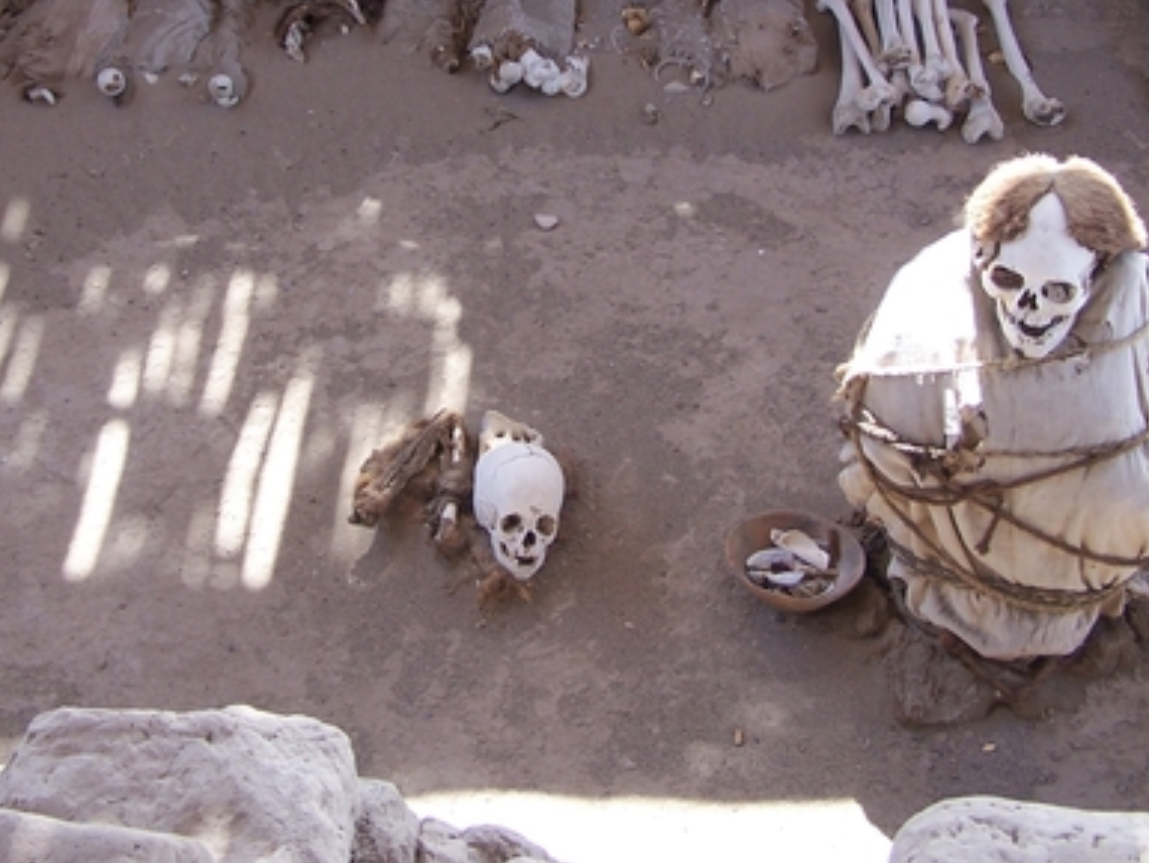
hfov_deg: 32.7
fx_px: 1960
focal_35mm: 59
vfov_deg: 24.5
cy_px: 199
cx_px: 545
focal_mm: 6.3
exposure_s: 1/100
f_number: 2.8
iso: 80
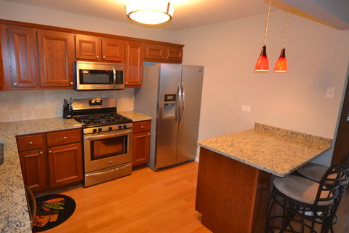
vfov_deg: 61.9
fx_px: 194
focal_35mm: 20
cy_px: 108
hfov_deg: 83.6
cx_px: 152
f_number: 4
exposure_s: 1/60
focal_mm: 10
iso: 900
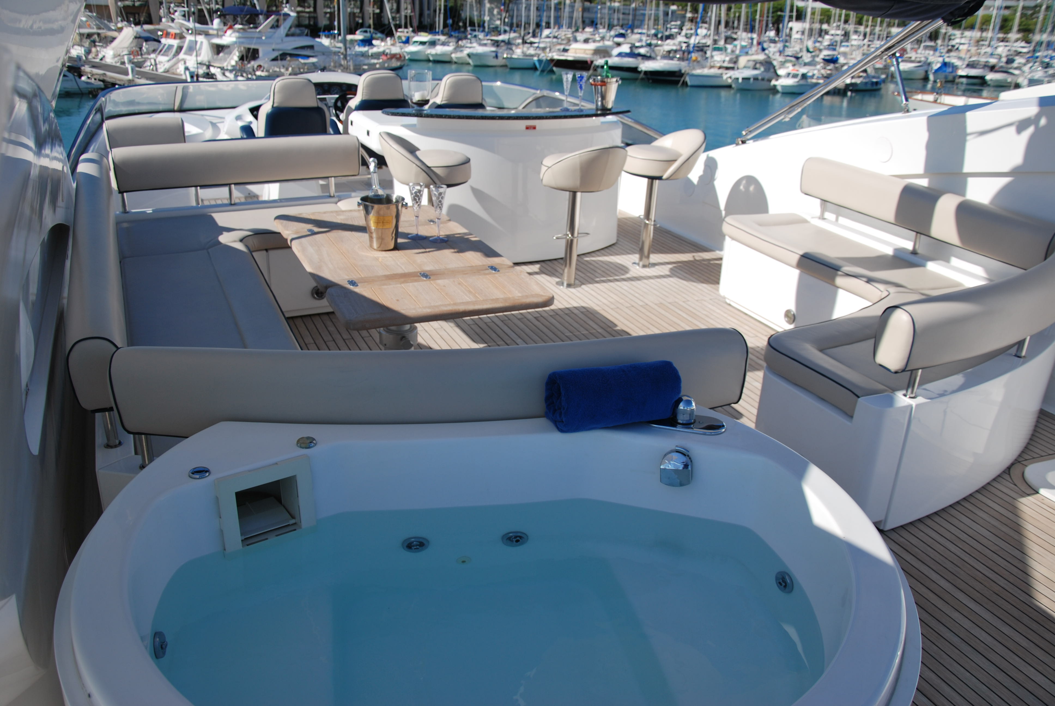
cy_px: 353
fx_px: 924
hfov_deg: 59.4
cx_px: 528
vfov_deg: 41.8
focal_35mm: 32
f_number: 3.8
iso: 100
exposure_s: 1/1250
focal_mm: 21
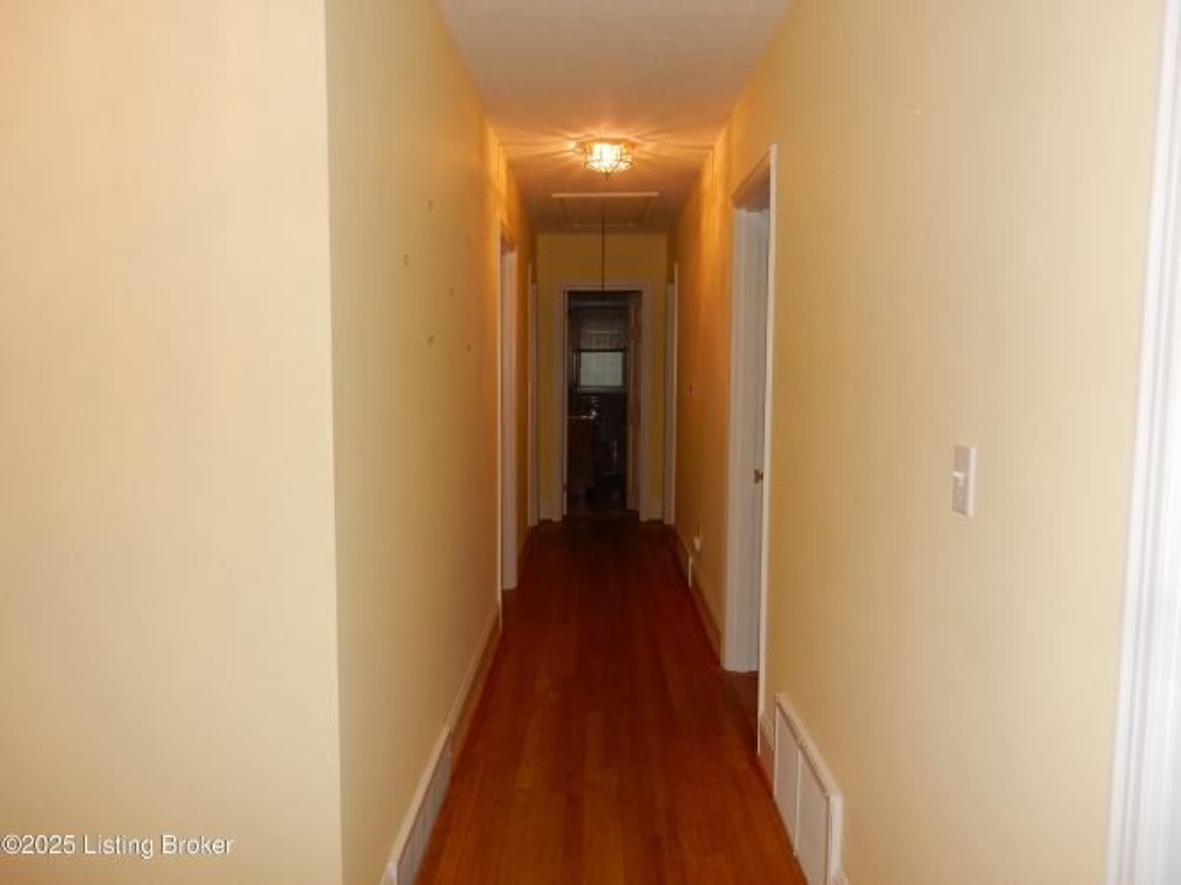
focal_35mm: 25
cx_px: 590
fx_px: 853
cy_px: 442
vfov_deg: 54.9
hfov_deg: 69.4
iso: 200
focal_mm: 4.5
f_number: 3.7
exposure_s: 1/30
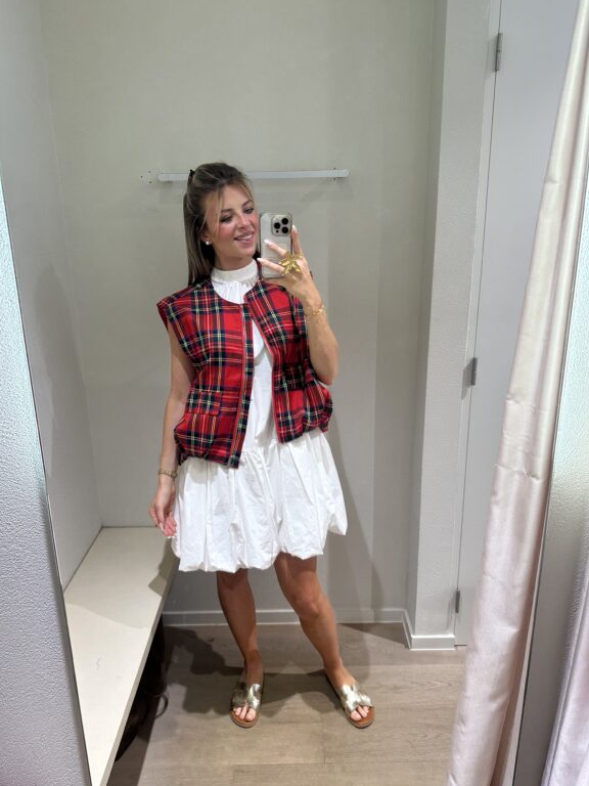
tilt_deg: -16.5
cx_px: 290
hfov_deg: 54.9
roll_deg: +0.8
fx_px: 567
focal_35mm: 25
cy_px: 405
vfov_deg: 69.4
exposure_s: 1/100
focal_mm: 6.86
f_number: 1.78
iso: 100
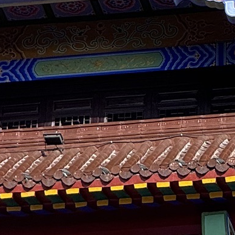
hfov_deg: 3.2
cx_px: 407
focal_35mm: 547
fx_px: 4201
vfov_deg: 3.2
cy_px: -351
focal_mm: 15.66
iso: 50
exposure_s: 1/860
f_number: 2.8
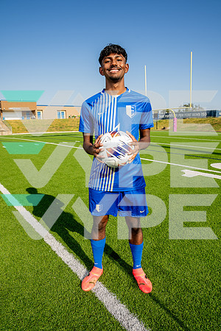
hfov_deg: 53.1
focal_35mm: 24
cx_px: 110
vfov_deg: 73.7
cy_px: 166
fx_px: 221
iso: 50
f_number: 7.1
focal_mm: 24
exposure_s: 1/125
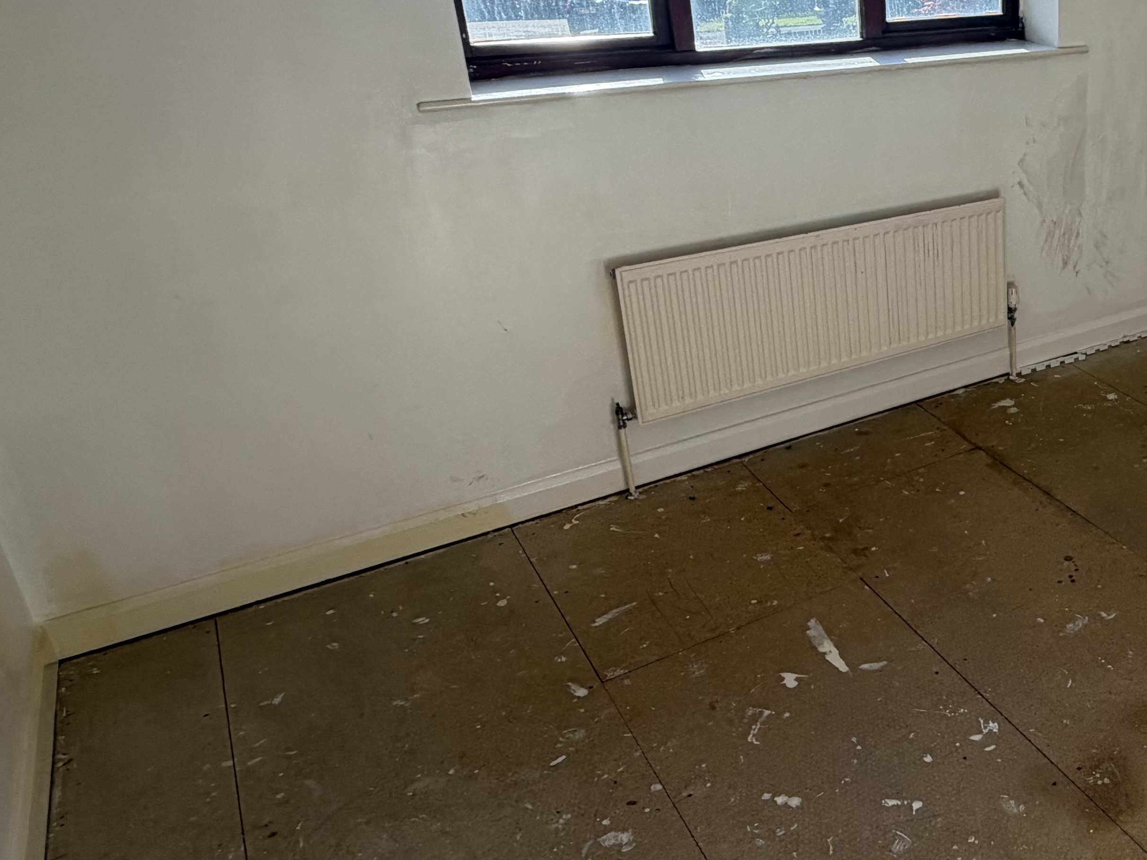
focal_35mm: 33
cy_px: 323
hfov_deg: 47.1
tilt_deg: -20.2
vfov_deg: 42.6
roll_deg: -1.2
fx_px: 1093
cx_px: 1121
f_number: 2.2
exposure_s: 1/250
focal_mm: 2.22
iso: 40
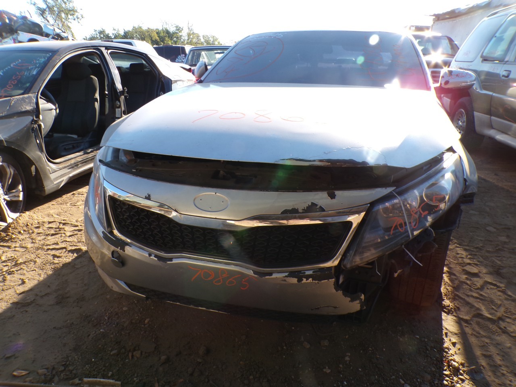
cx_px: 258
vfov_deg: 56.8
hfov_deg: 71.6
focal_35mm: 24
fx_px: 358
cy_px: 194
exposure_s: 1/125
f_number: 4.4
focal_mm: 4.3
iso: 100
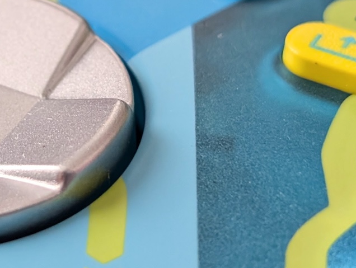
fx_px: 1524
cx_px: -9
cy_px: 78
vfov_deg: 10.0
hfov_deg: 13.1
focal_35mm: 148
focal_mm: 6.9
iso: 156
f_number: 1.68
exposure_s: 1/137
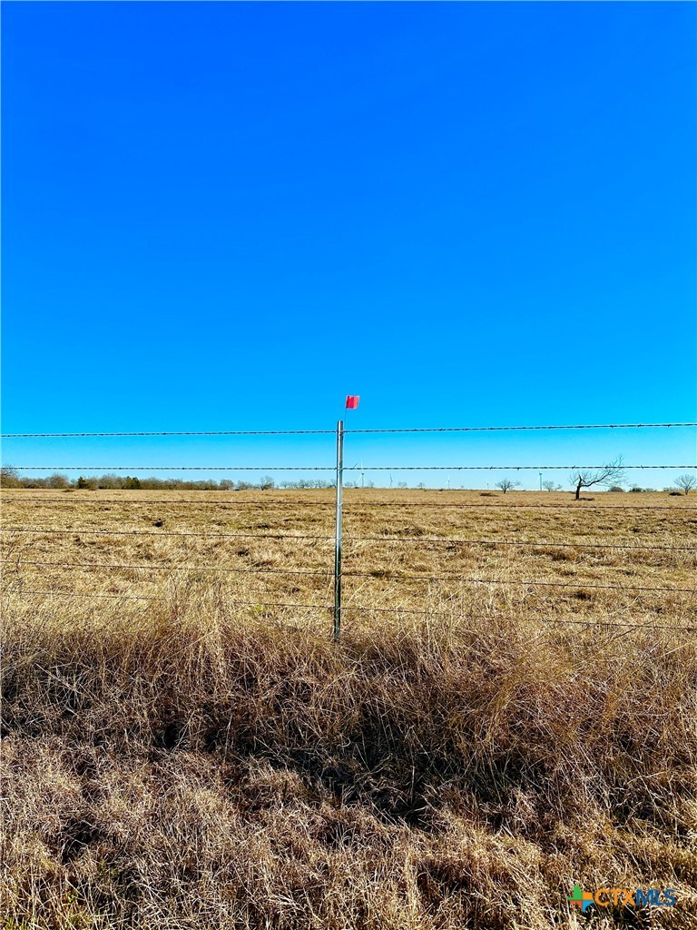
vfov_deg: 71.6
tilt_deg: +1.9
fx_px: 644
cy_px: 465
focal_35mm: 24
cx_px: 348
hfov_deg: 56.8
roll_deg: -1.0
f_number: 1.78
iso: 80
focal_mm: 6.86
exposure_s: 1/4545
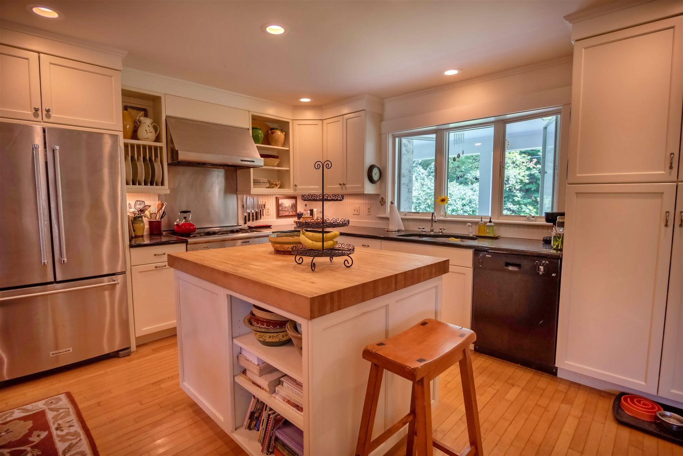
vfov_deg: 70.5
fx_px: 323
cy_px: 228
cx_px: 342
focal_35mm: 17
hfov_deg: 93.3
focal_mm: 17
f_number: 4
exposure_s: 1/1000
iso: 400
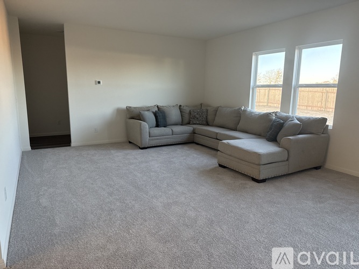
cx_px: 180
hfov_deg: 71.6
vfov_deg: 56.8
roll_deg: -0.8
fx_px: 249
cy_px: 134
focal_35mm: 24
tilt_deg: -10.2
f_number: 1.78
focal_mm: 6.76
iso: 200
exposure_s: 1/109
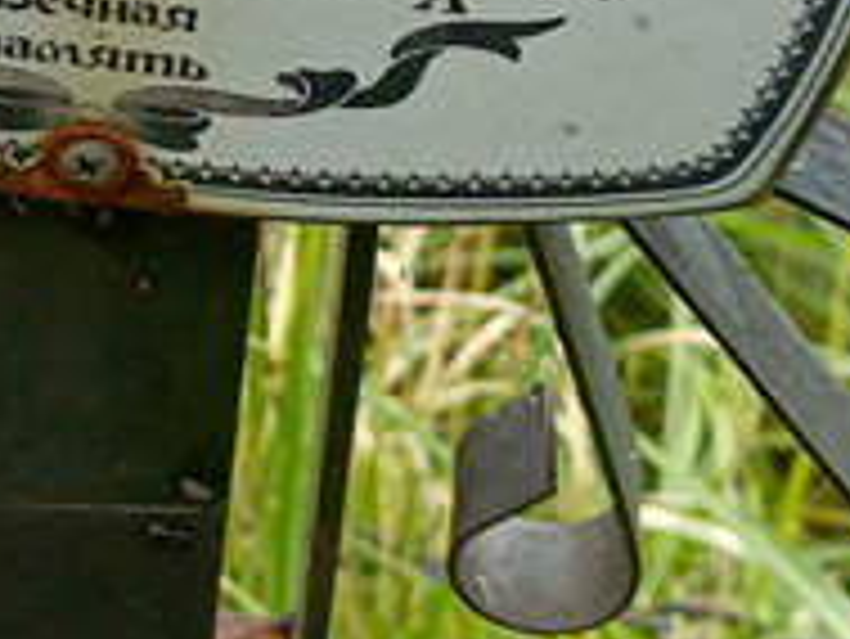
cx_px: 54
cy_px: 18
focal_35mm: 106
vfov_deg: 13.8
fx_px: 2604
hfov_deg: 18.2
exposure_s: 1/121
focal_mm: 4.76
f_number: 1.69
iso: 110
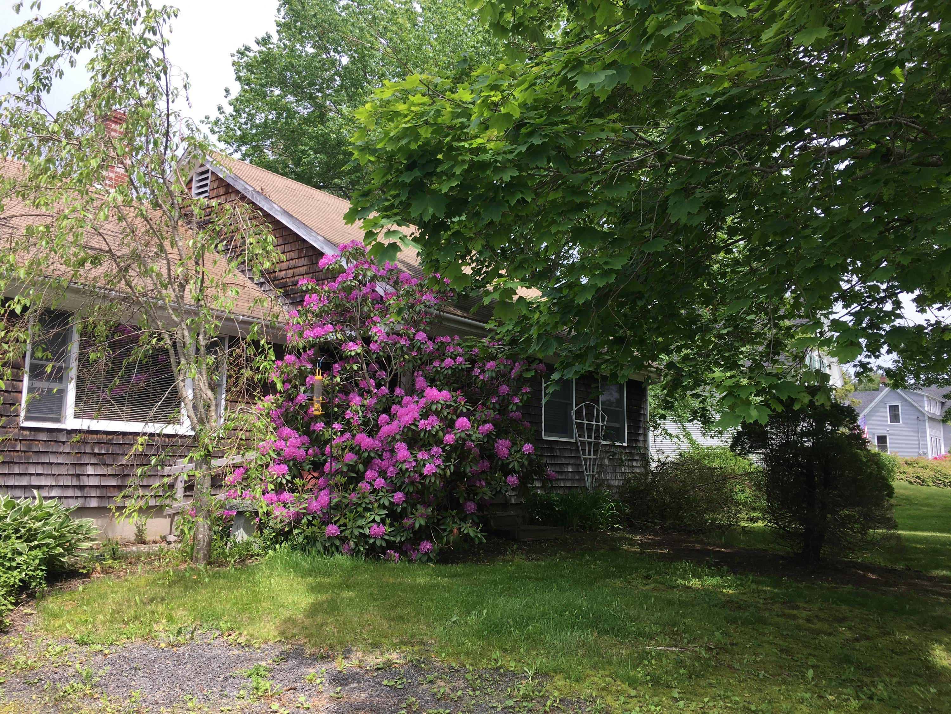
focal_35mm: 29
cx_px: 476
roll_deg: +0.1
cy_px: 357
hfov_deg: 61.7
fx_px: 797
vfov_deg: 48.2
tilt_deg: +9.1
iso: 25
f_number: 2.2
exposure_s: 1/635
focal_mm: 4.15
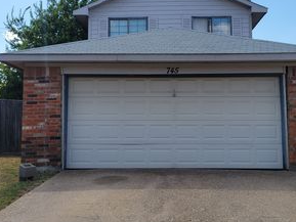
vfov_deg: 32.2
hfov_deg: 42.0
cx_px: 169
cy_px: 96
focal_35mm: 45
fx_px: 385
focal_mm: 5.4
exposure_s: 1/2180
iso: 40
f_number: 1.8
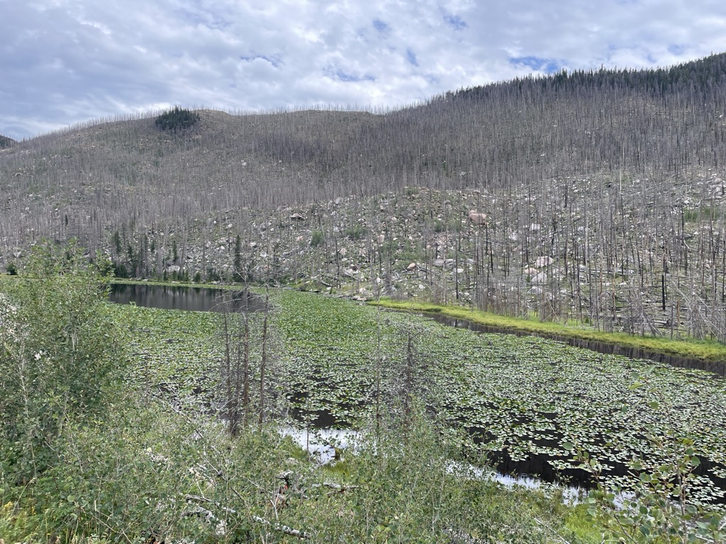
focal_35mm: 26
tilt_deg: -0.2
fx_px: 545
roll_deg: -0.8
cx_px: 363
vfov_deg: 53.1
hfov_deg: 67.3
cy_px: 272
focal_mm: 4.2
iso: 50
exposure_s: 1/1575
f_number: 1.6
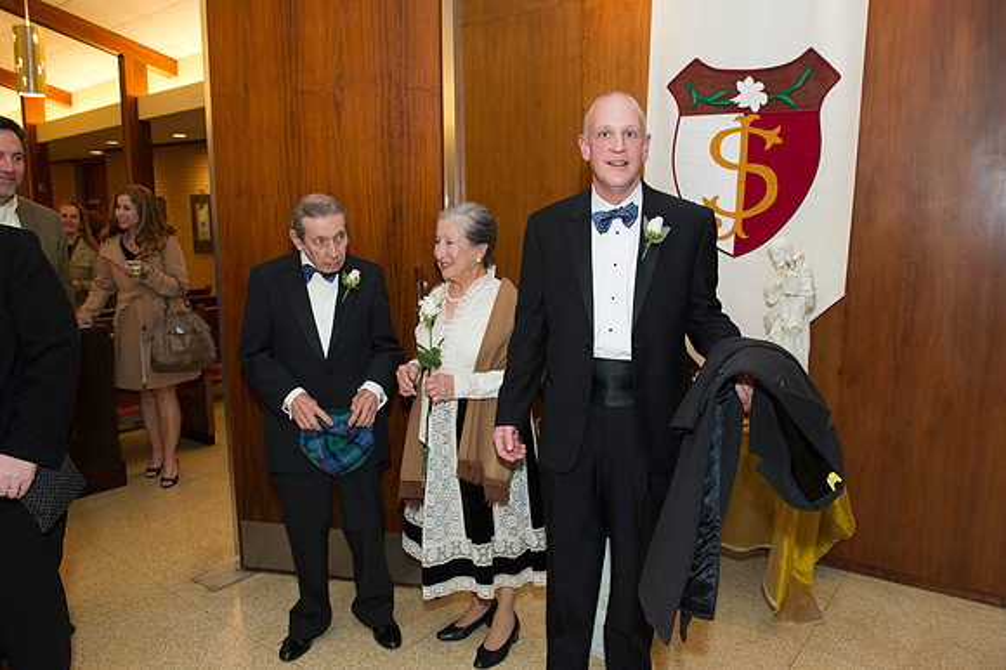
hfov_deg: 69.4
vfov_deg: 49.5
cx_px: 503
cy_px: 335
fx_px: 726
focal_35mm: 26
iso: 1600
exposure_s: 1/100
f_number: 5.6
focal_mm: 26
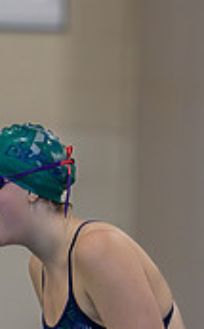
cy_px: 260
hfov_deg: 1.5
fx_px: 7622
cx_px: 23
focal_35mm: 854
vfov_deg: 2.5
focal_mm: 175
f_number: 2.8
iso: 2500
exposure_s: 1/1000
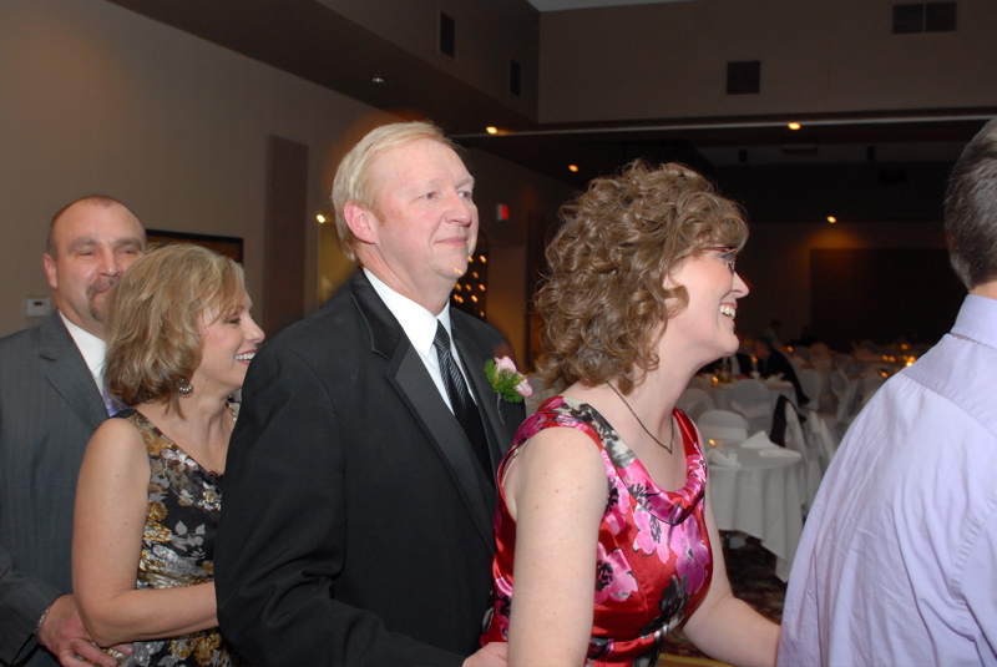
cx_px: 498
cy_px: 334
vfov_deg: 36.9
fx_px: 998
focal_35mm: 36
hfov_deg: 53.1
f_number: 4.5
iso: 400
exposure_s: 1/20
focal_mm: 24
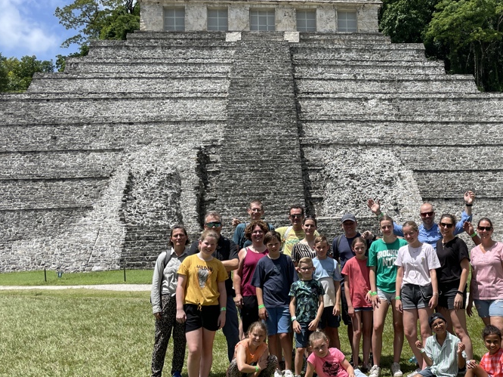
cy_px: 190
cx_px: 345
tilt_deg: +7.0
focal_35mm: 40
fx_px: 581
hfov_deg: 45.9
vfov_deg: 35.9
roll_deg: +2.0
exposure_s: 1/3125
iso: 32
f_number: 1.6
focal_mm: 4.2
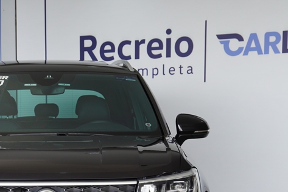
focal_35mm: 133
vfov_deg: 10.2
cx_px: 45
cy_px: 198
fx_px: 1065
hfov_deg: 15.3
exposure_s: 1/100
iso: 100
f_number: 5
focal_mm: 41
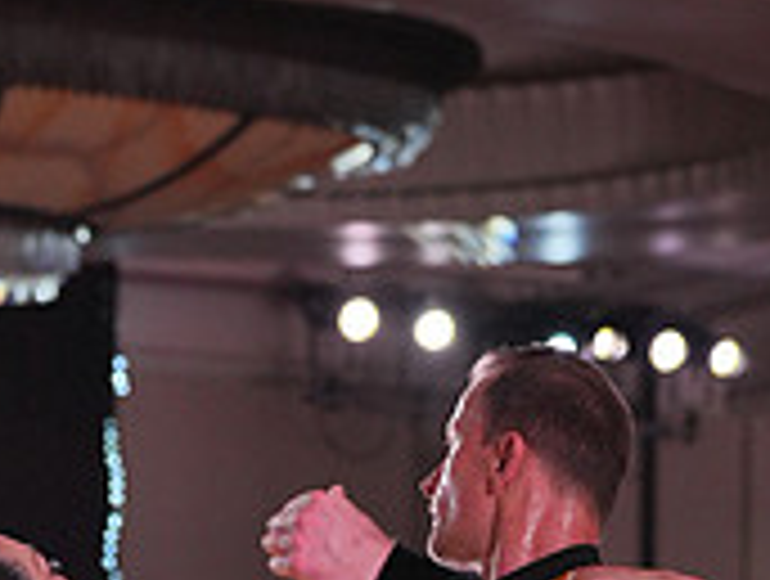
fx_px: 5439
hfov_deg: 8.1
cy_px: 1178
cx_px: 331
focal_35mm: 244
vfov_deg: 6.0
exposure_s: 1/500
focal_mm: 75
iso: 1600
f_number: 4
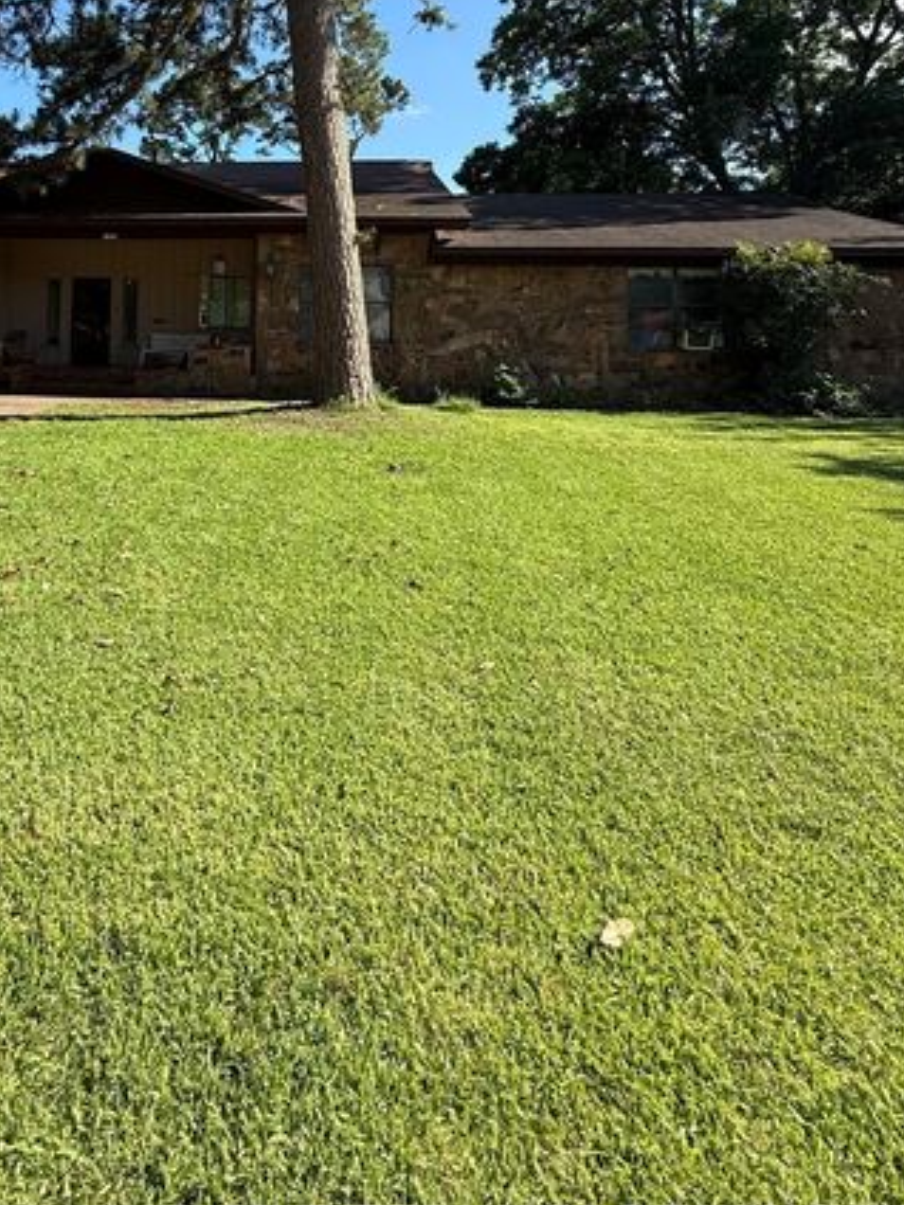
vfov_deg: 71.9
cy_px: 323
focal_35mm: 22
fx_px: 766
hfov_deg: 59.6
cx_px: 296
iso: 50
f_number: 2.2
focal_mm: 2.22
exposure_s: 1/809
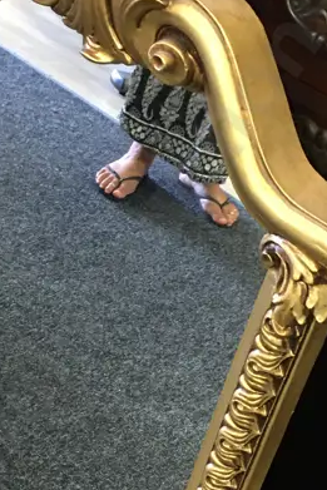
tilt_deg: -42.7
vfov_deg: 25.6
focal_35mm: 79
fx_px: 1075
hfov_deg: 17.2
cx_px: 94
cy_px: 310
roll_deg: -8.2
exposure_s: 1/10
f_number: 2.2
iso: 80
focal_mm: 4.15
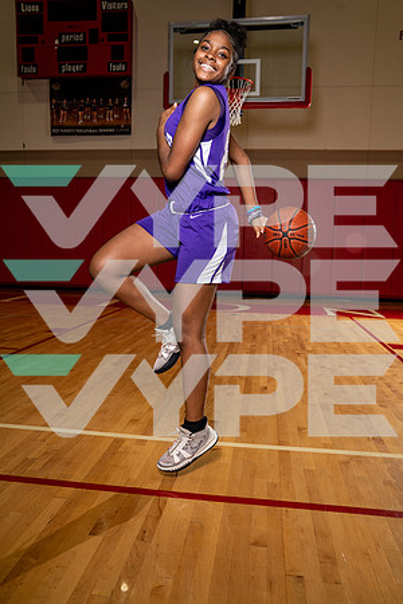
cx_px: 202
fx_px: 470
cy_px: 302
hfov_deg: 46.4
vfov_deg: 65.5
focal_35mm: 28
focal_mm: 28
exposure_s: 1/250
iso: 500
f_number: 5.6
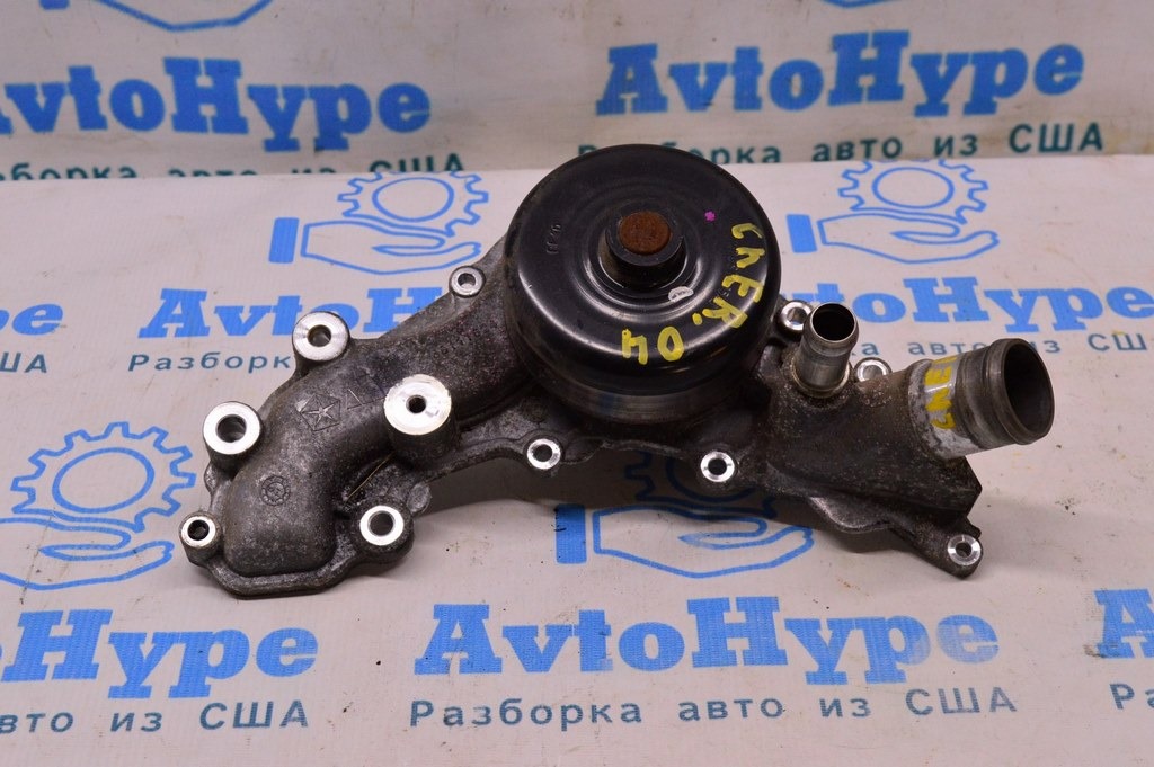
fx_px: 1826
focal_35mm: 57
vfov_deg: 23.7
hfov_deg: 35.1
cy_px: 384
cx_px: 577
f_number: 8
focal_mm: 38
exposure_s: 1/125
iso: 1600
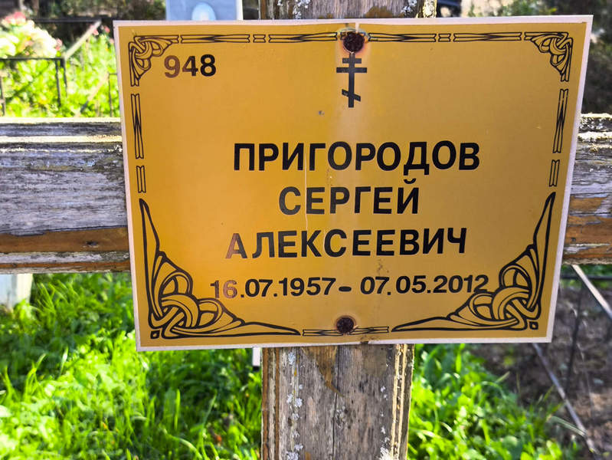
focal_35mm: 50
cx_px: 306
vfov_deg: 29.1
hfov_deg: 38.2
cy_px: 230
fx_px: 884
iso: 50
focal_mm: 4.71
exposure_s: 1/149
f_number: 1.7
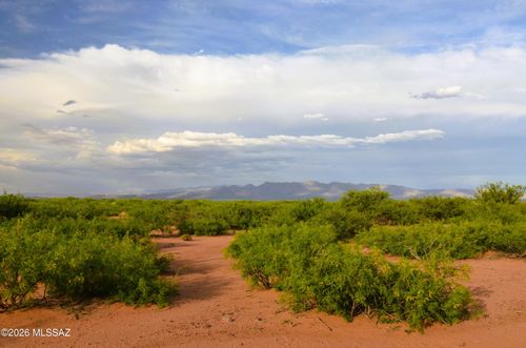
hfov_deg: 53.2
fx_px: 525
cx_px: 263
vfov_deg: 36.7
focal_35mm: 36
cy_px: 174
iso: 400
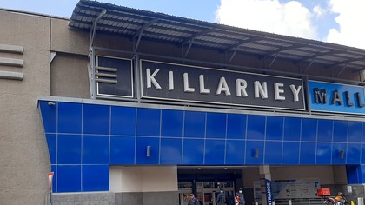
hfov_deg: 56.6
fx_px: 339
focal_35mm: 35
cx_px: 167
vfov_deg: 33.0
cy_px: 155
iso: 40
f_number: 1.7
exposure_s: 1/372
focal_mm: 3.93
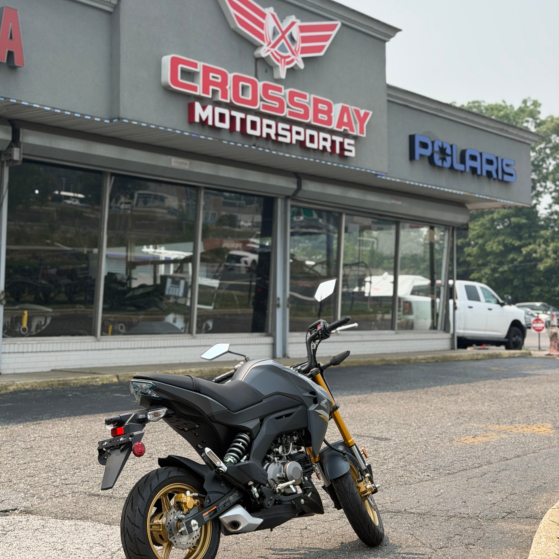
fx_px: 1041
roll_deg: -1.0
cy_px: 227
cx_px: 278
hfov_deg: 30.0
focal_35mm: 57
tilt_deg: +5.4
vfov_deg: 30.0
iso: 100
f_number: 1.78
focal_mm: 6.76
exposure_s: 1/2494
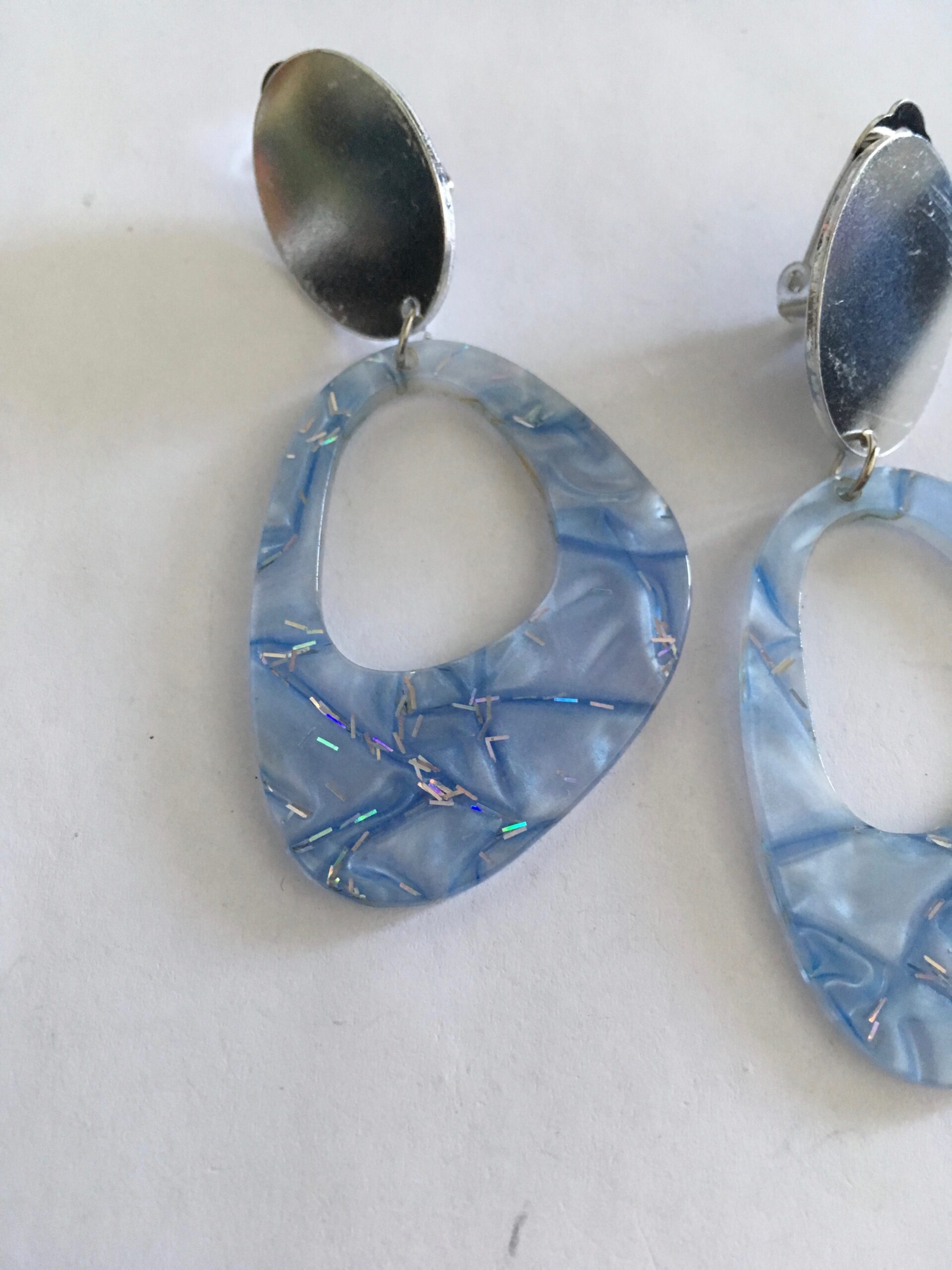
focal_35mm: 29
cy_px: 635
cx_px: 476
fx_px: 1063
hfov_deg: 48.2
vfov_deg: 61.7
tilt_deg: -69.0
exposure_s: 1/33
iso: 200
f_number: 2.2
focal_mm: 4.15
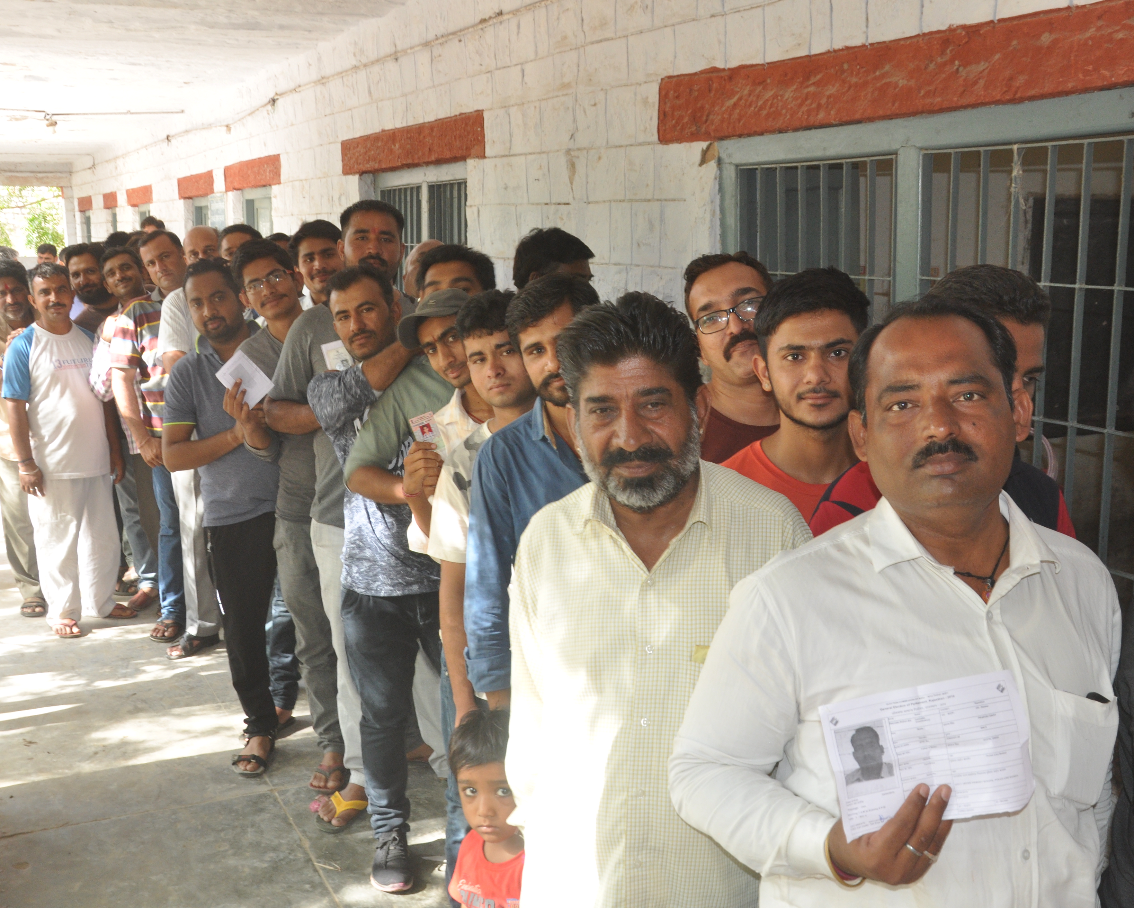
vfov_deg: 36.5
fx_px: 1376
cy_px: 456
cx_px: 580
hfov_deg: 44.8
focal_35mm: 41
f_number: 7.1
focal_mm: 24
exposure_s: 1/50
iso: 640
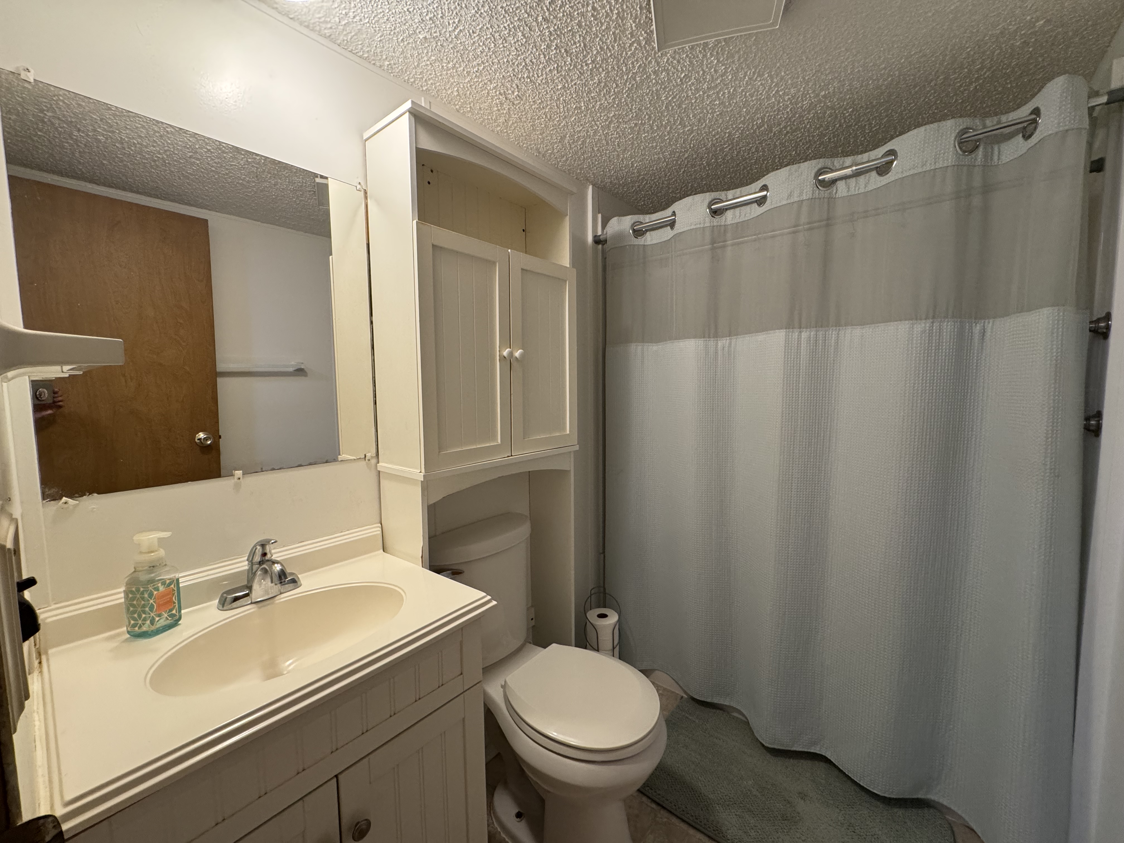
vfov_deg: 85.7
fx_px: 455
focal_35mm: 14
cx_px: 562
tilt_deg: -4.7
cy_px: 422
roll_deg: +0.5
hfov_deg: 102.1
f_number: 2.2
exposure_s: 1/60
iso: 250
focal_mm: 2.22
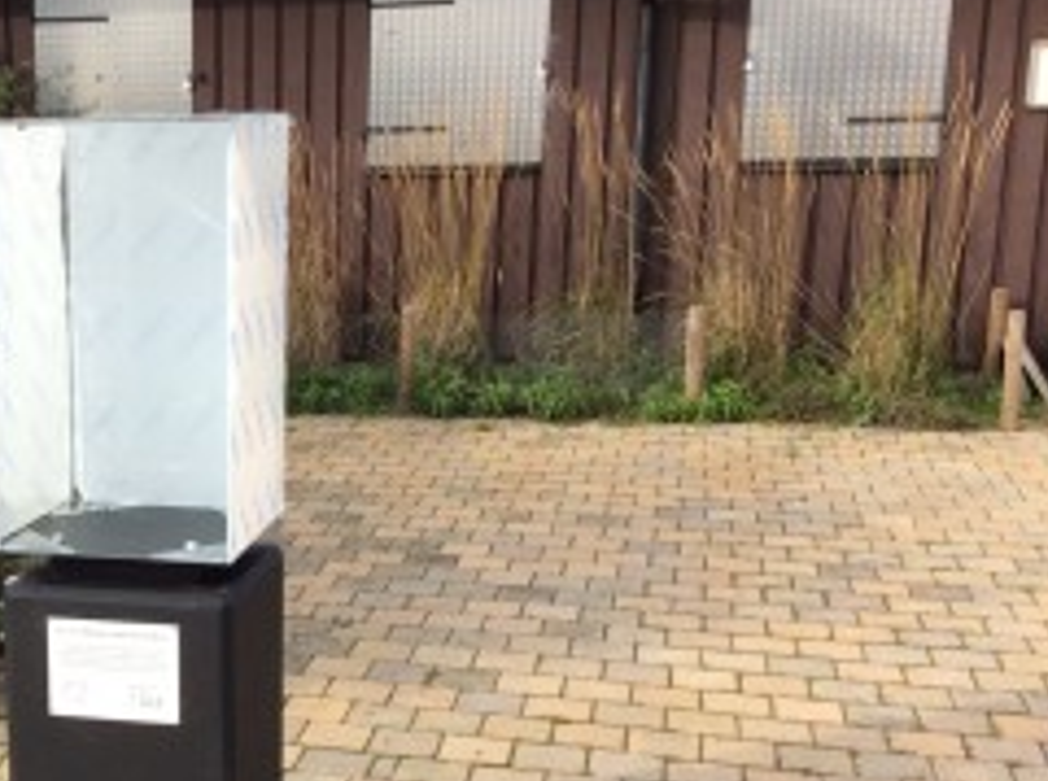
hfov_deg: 30.7
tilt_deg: -15.2
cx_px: 92
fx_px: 1813
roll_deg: +3.4
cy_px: 576
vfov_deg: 24.1
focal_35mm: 60
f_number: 2.4
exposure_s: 1/643
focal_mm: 3.3
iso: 32
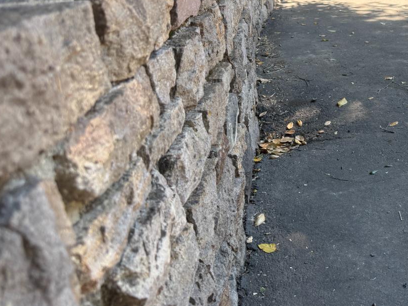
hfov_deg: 39.9
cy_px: 98
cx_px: 363
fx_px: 519
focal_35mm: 44
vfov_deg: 32.6
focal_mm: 6.76
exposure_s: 1/470
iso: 100
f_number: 1.78
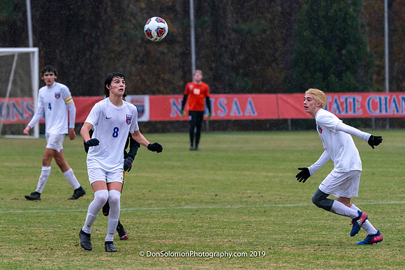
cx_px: 144
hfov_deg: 6.2
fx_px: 3730
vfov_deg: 4.1
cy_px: 113
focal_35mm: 332
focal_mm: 241
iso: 2500
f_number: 5.6
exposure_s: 1/1000
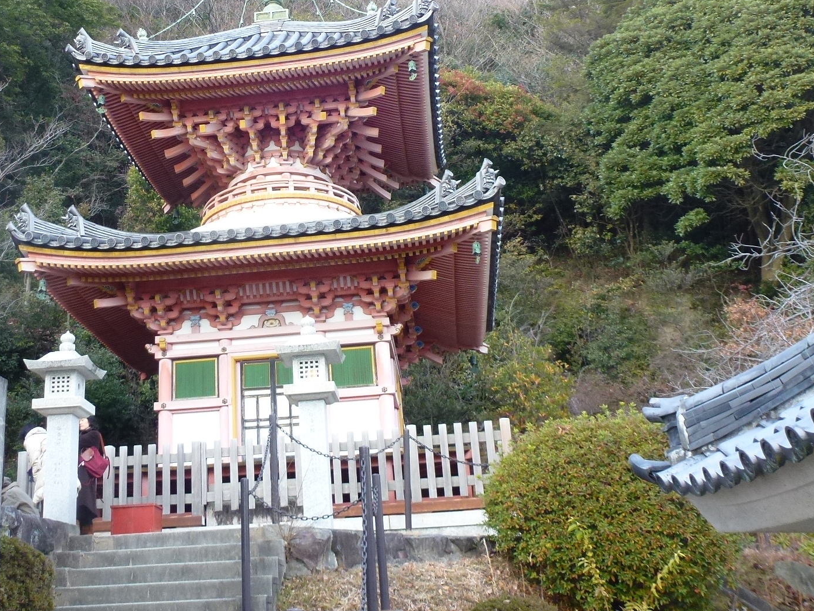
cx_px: 282
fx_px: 1035
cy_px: 195
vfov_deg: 32.6
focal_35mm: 44
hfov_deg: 42.5
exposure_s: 1/60
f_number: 3.5
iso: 160
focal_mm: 5.4
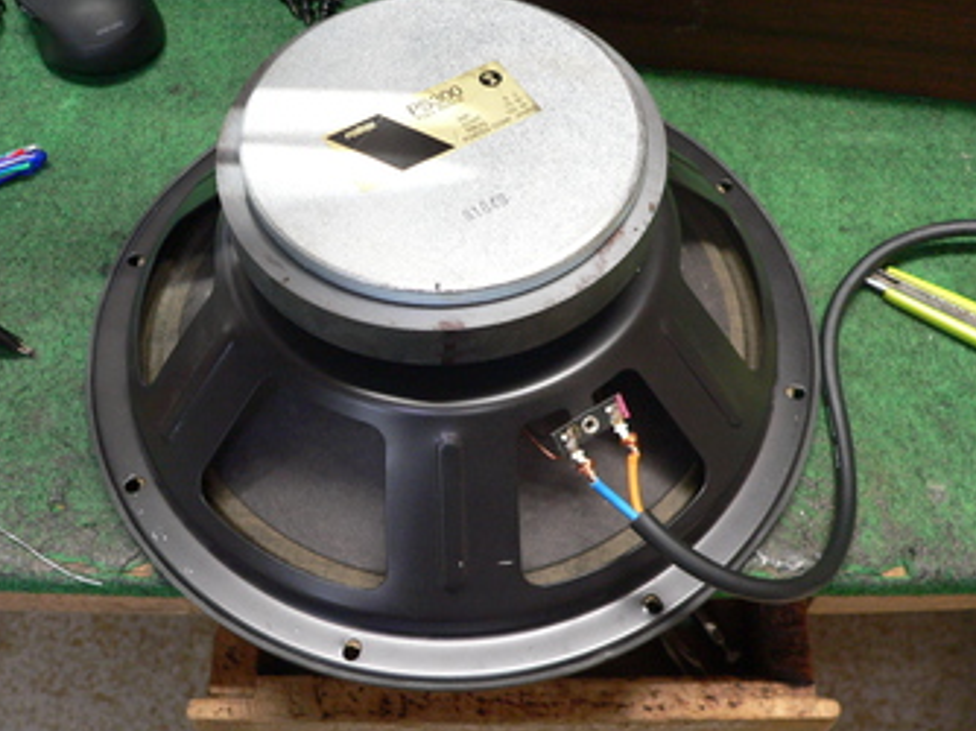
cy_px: 338
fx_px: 1155
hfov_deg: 45.8
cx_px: 508
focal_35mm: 41
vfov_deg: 35.1
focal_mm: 6
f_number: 2.8
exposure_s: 1/10
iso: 200
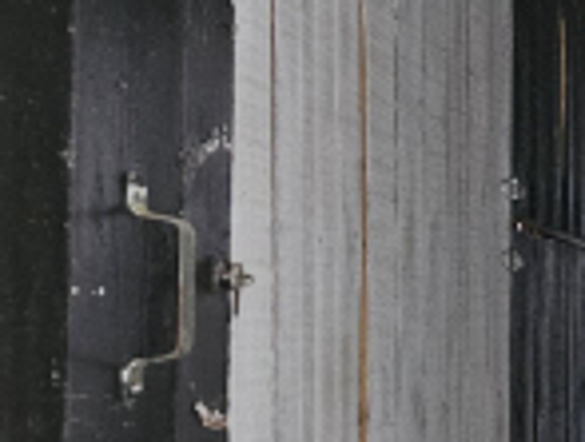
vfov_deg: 14.2
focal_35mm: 104
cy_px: 327
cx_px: 770
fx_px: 1762
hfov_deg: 17.6
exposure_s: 1/30
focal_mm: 5.4
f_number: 1.8
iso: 640
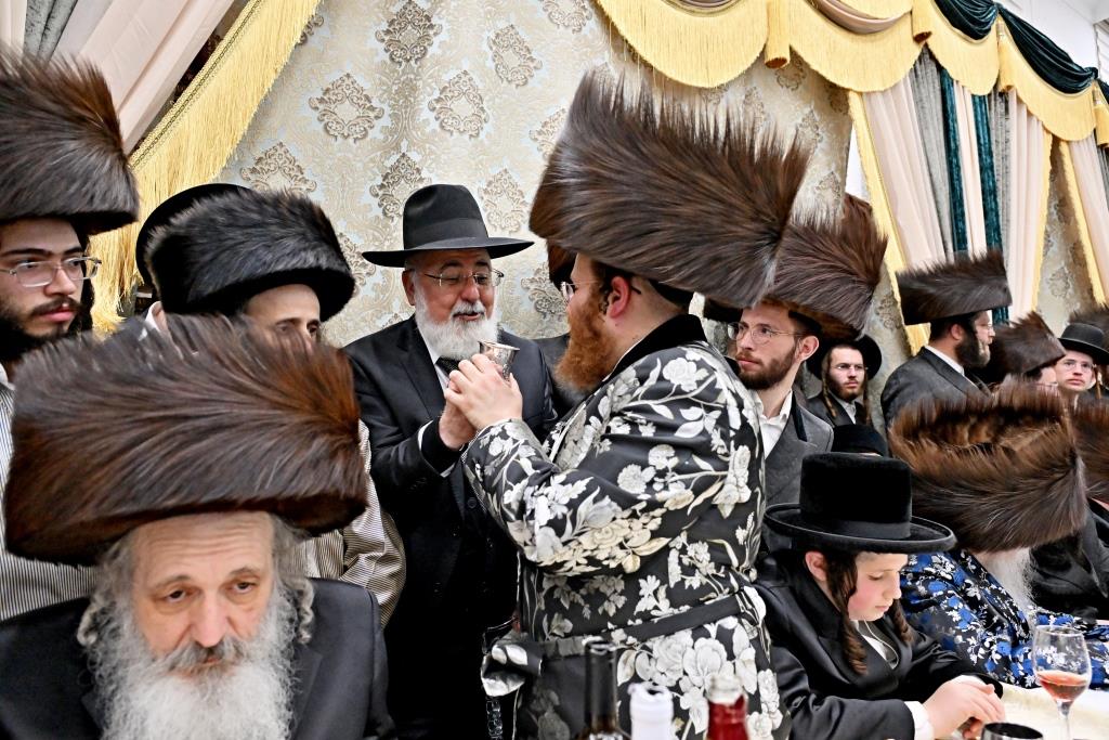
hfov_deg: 73.7
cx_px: 554
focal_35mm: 24
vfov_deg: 53.1
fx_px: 739
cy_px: 370
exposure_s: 1/400
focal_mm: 24
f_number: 4
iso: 2000
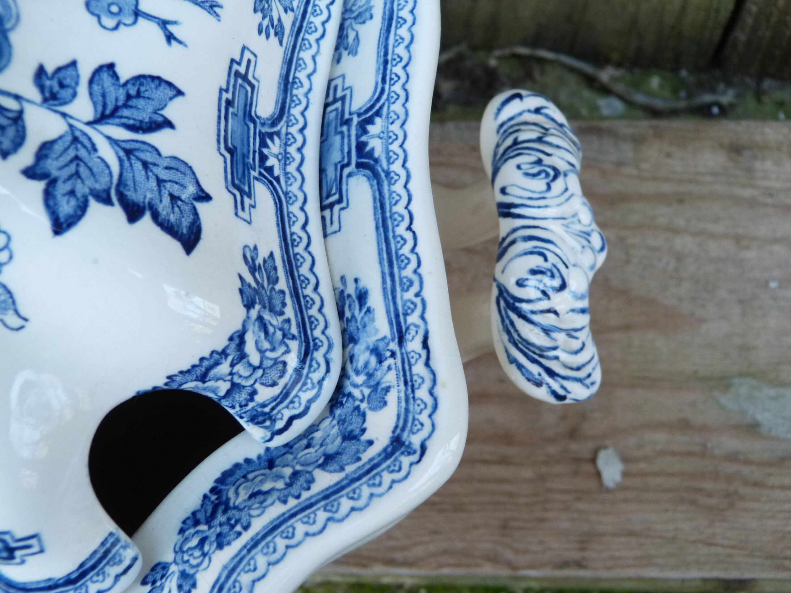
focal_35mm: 49
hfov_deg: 38.9
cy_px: 296
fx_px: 1120
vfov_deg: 29.7
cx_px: 396
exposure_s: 1/60
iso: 250
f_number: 3.2
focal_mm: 8.7
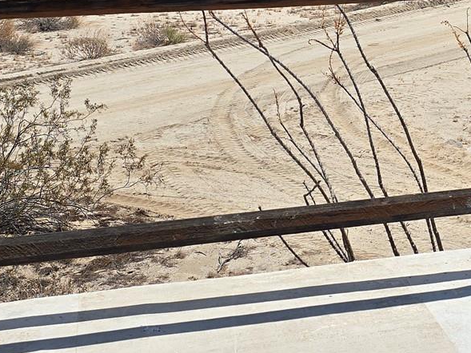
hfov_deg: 23.6
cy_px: -16
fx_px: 1089
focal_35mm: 80
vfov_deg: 17.9
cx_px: 449
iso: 12
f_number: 1.7
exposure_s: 1/2210
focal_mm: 6.3
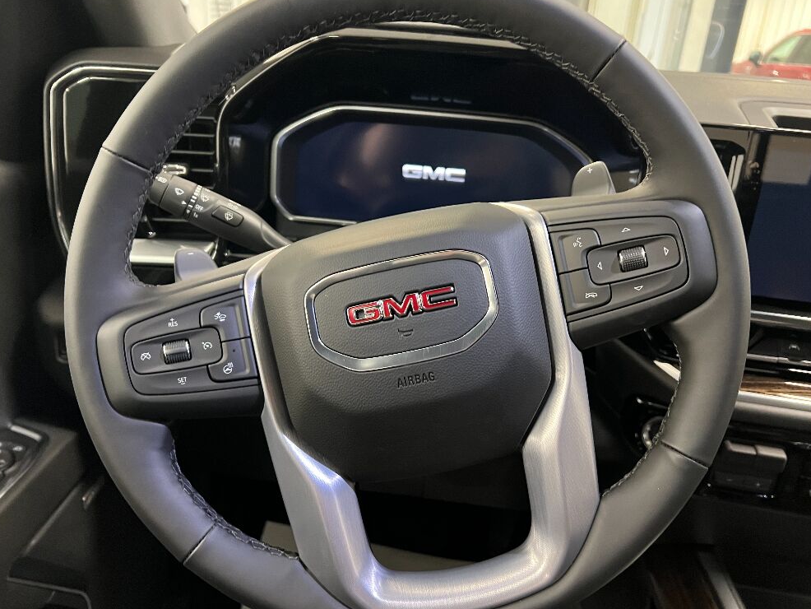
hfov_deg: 65.3
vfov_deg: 51.4
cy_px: 307
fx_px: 633
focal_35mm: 27
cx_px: 408
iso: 500
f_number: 1.5
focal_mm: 5.7
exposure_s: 1/40
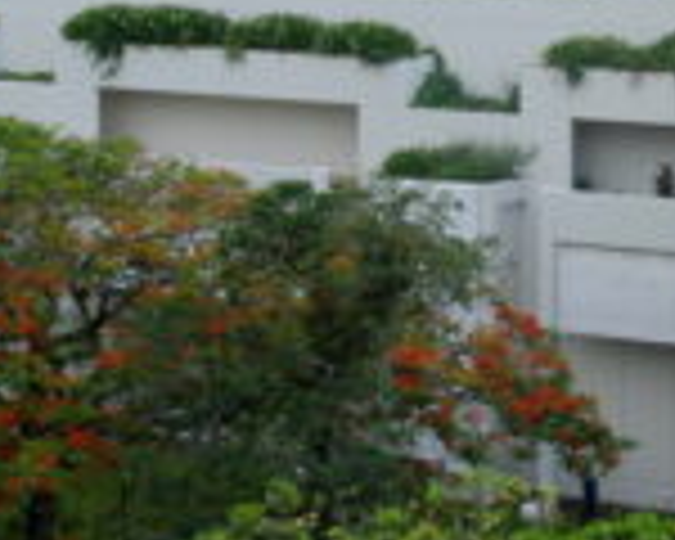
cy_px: -65
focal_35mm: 137
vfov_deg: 11.1
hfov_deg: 13.9
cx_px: 630
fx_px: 2728
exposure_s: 1/80
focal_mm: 29
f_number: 4.5
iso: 100
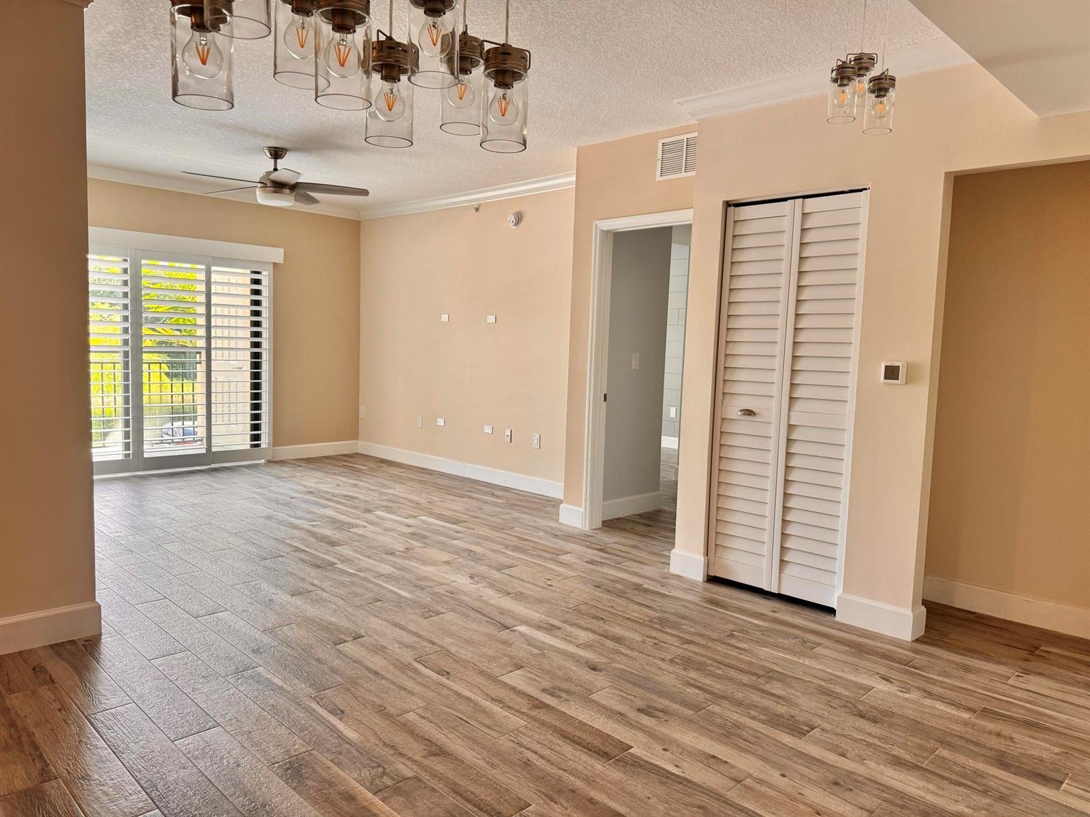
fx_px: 756
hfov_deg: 71.6
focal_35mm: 24
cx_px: 545
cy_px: 408
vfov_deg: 56.8
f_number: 1.78
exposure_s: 1/120
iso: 125
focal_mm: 6.76
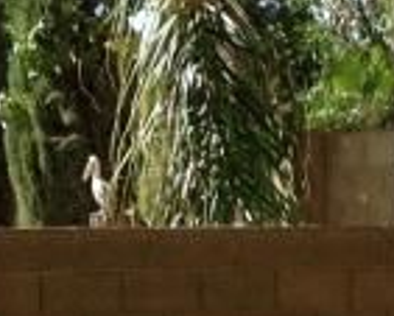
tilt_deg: -8.4
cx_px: 458
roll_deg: +0.5
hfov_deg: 7.7
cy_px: 624
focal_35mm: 249
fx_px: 2906
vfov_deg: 6.1
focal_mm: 4.28
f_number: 2.4
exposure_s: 1/687
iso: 50
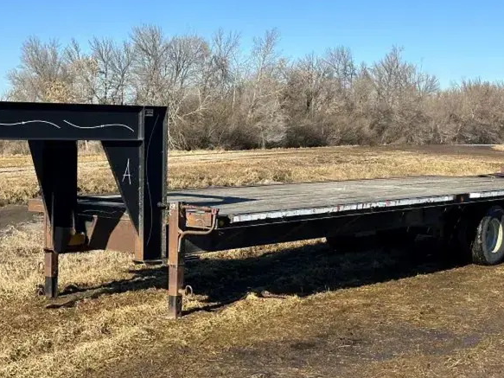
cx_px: 253
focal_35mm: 79
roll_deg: -0.7
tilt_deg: -3.8
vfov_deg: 18.6
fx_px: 1150
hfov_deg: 24.7
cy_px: 213
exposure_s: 1/3472
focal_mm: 6.86
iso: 64
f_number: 1.78
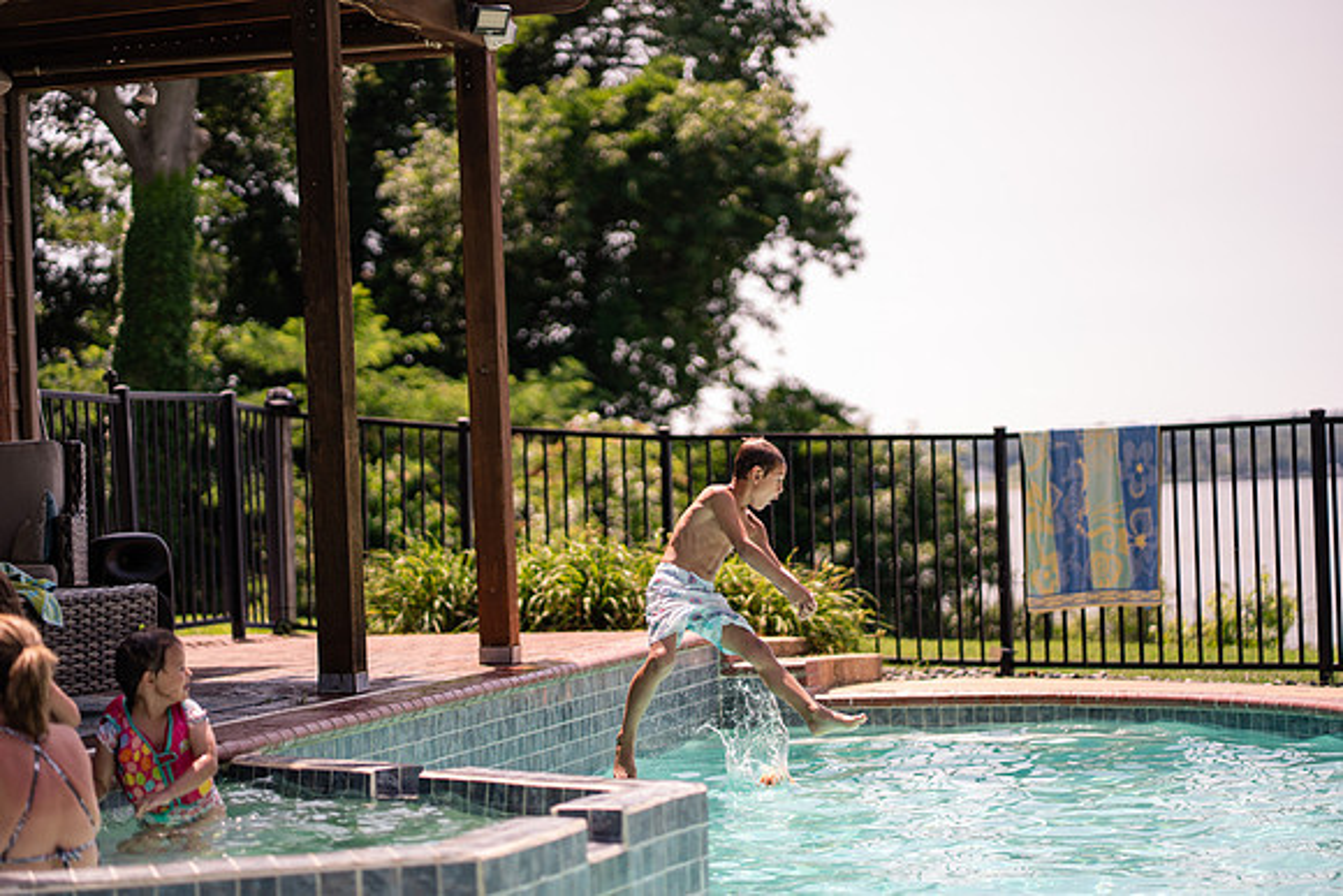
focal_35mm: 85
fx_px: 3172
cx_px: 672
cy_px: 448
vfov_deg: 16.1
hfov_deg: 23.9
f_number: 1.8
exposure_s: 1/4000
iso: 200
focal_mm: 85
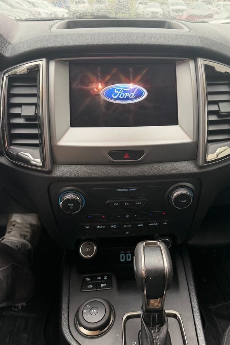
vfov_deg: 67.3
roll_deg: -2.1
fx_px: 259
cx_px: 133
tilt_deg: -30.4
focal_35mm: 27
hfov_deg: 47.8
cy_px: 163
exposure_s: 1/109
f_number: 1.78
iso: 200
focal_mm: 6.76
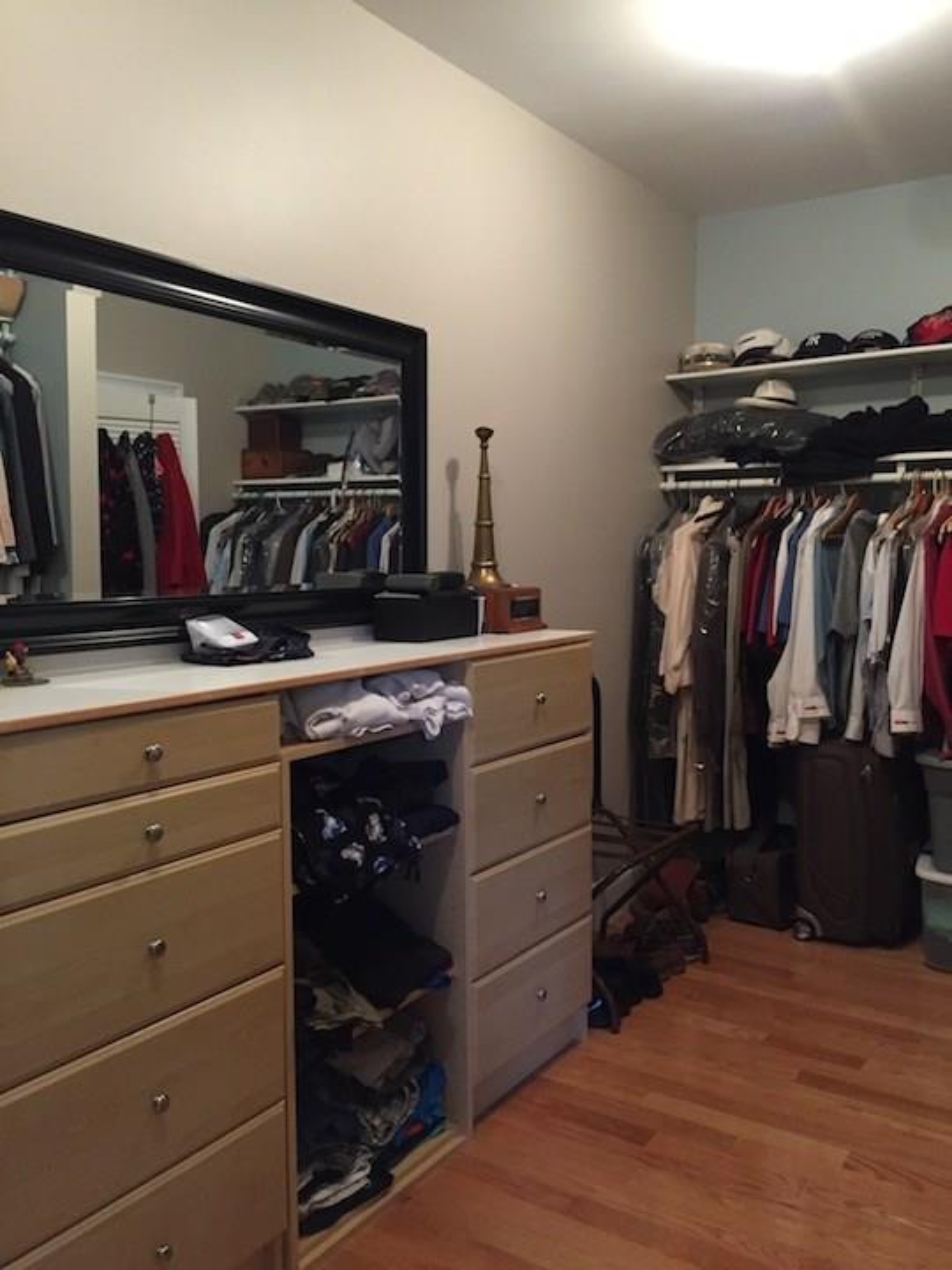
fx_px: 1063
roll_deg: -0.5
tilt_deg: -3.9
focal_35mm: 29
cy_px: 635
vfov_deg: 61.7
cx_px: 476
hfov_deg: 48.2
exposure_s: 1/20
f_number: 2.2
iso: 250
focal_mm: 4.15
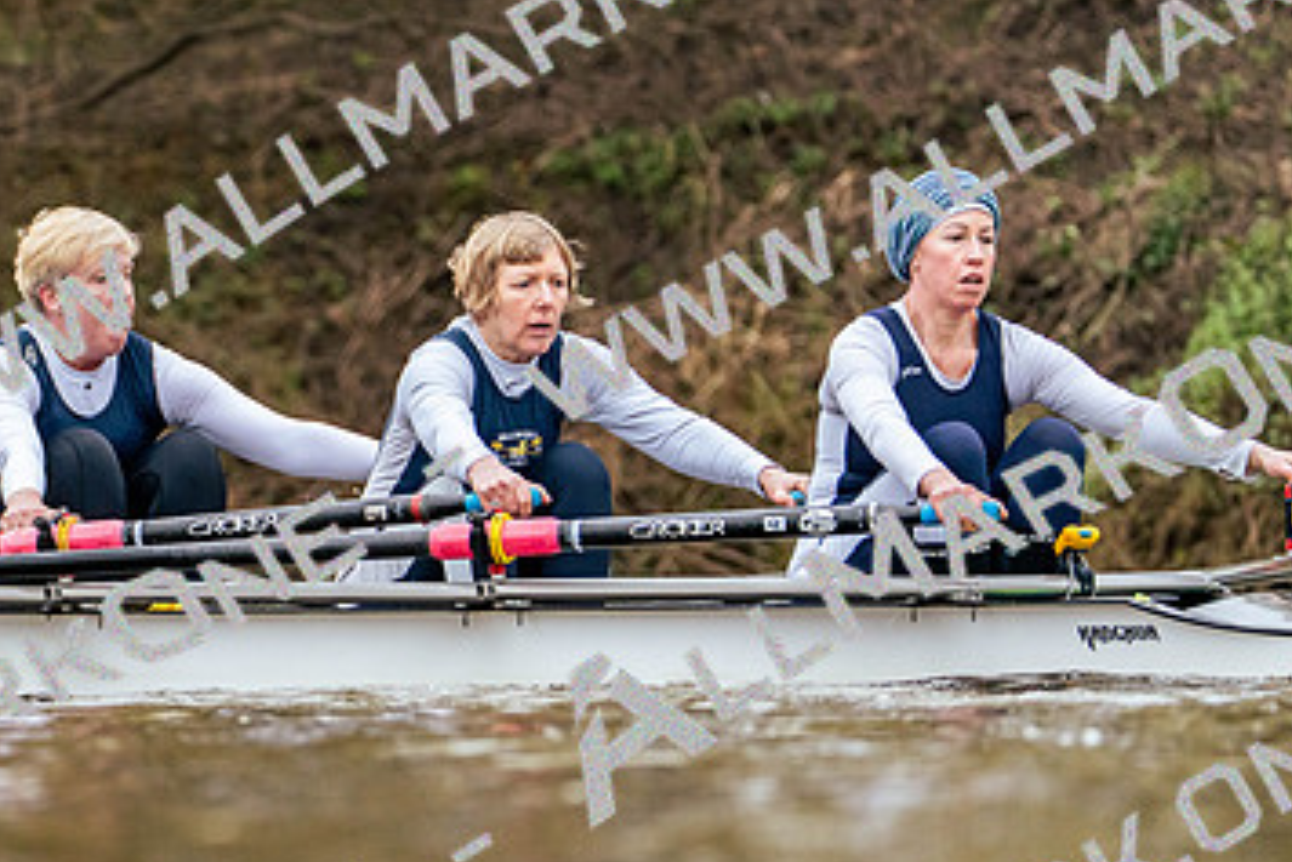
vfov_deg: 2.5
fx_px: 19997
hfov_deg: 3.7
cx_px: 258
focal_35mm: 557
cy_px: 482
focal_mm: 341
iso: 4000
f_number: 6.3
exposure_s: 1/1600
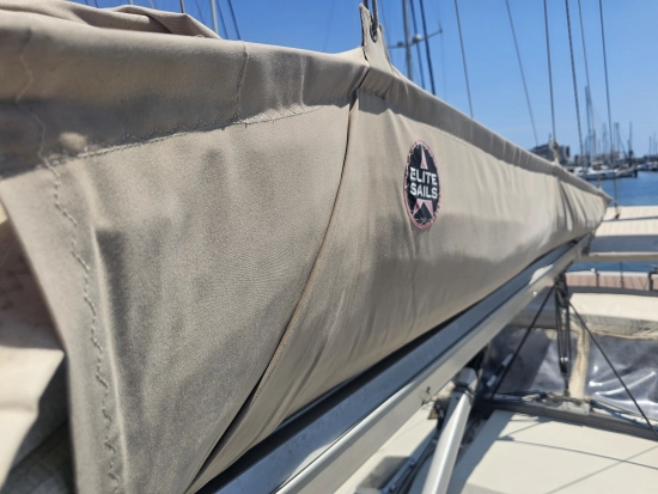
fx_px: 437
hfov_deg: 73.9
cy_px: 247
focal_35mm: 23
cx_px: 329
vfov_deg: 58.9
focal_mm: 6.3
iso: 10
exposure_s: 1/1399
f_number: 1.7
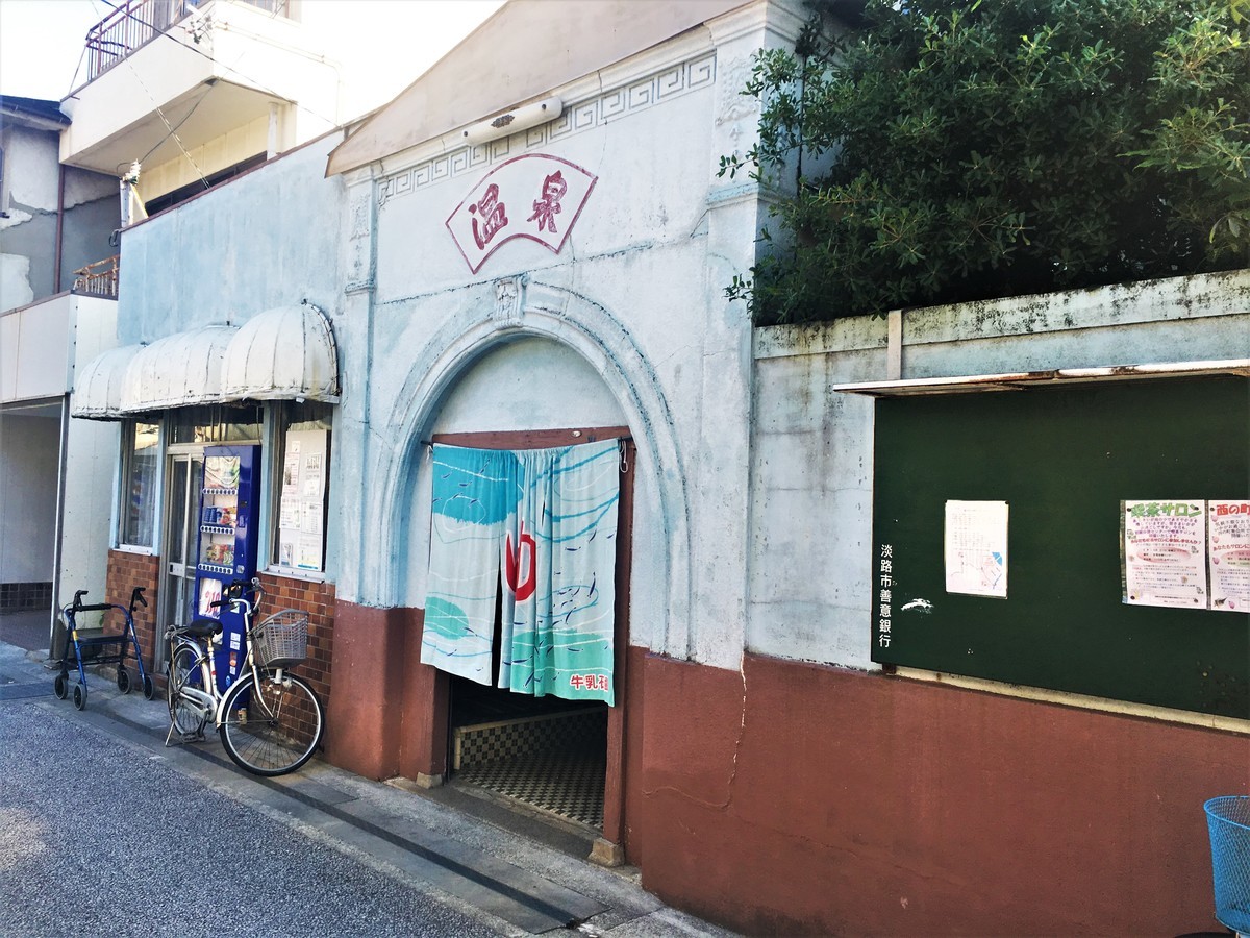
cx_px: 625
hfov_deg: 61.7
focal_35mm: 29
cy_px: 469
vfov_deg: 48.2
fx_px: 1047
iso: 25
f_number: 2.2
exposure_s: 1/297
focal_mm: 4.15
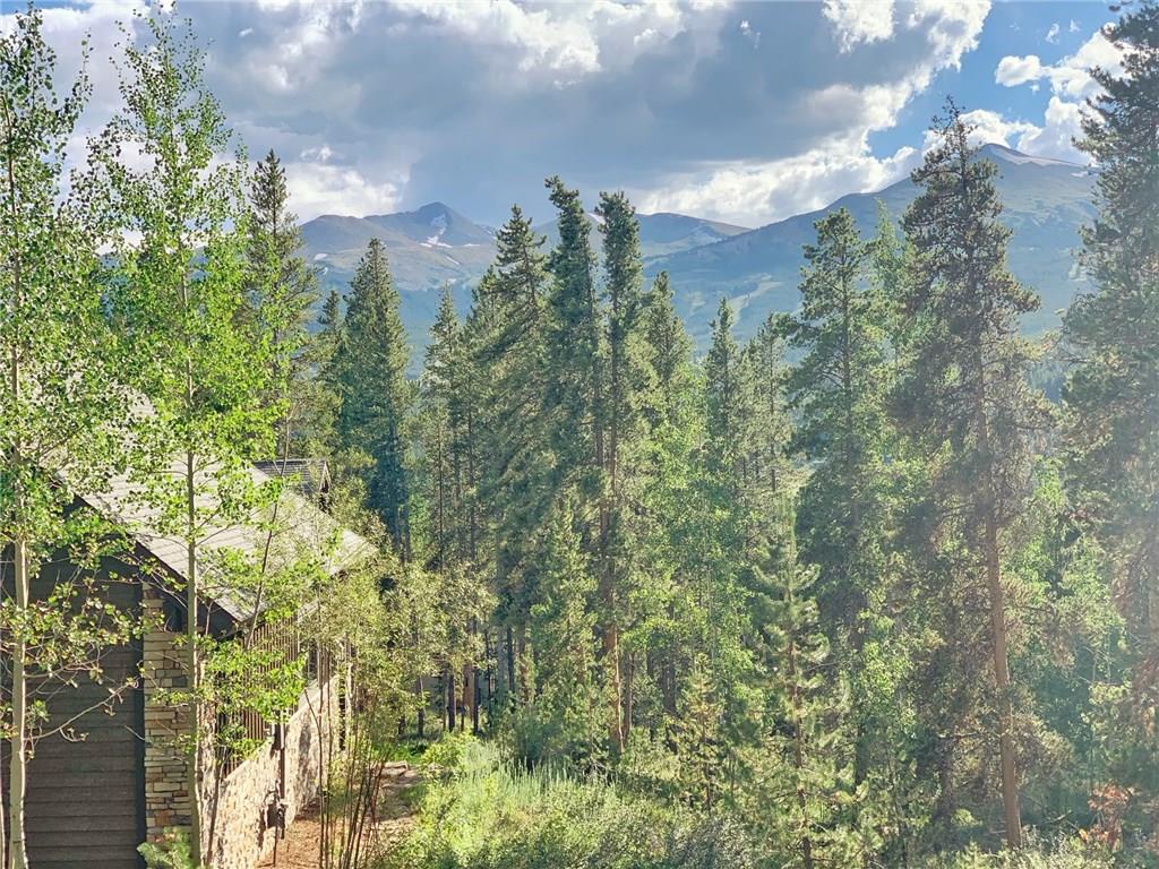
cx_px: 580
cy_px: 434
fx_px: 1741
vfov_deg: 28.0
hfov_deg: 36.8
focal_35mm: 52
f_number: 2.4
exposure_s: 1/695
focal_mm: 6
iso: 16
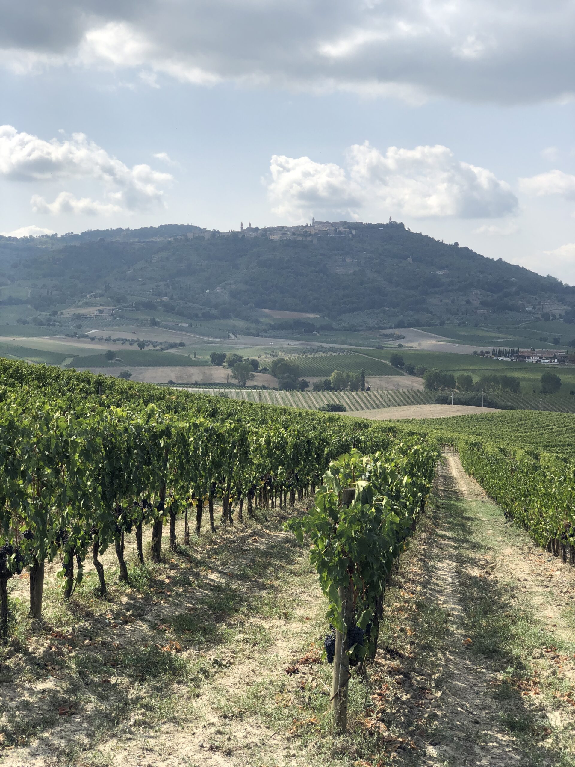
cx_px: 288
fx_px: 1152
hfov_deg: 28.0
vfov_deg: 36.8
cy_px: 384
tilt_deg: -1.8
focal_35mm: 52
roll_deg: +0.6
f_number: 2.4
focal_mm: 6
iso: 16
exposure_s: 1/1453
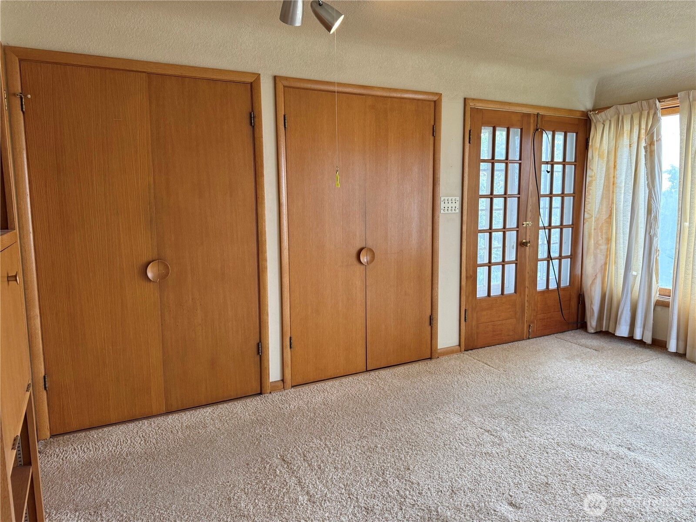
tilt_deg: -6.7
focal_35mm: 24
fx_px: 483
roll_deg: +0.8
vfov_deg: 56.8
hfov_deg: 71.6
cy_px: 261
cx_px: 348
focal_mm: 6.76
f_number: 1.78
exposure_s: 1/121
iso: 160
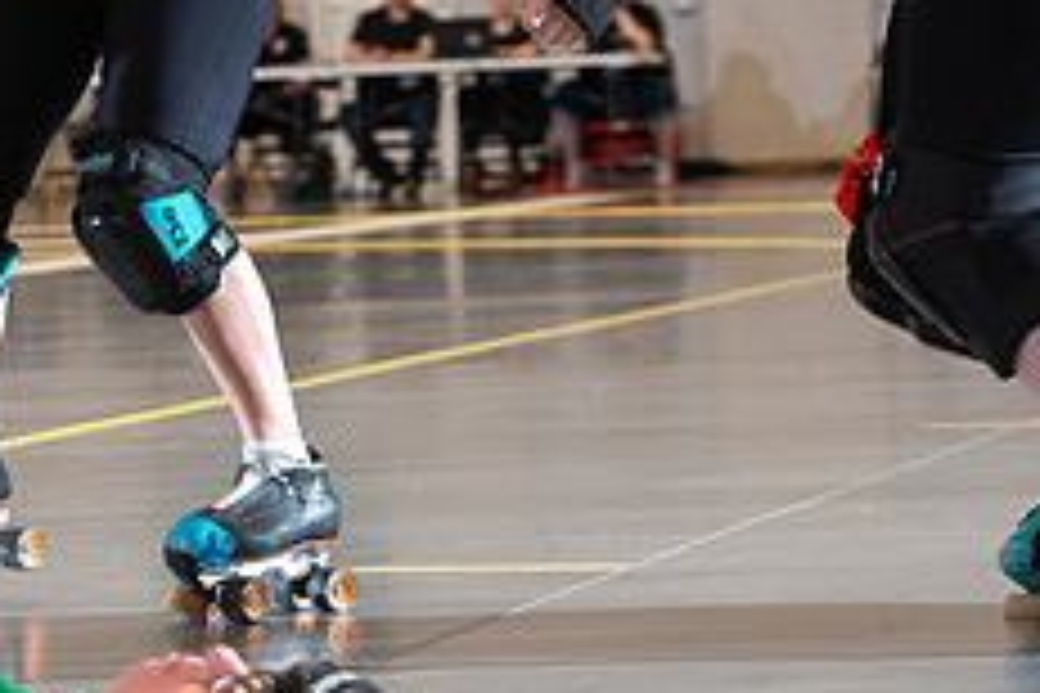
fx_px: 6240
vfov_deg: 6.3
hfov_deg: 9.4
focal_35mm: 216
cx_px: -176
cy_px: -38
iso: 640
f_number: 5.6
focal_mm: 86
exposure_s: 1/160
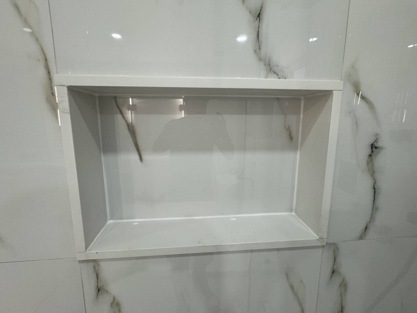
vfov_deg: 81.6
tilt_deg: -8.0
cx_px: 210
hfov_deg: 98.2
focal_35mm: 15
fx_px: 181
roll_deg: +0.1
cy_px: 146
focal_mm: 2.22
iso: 160
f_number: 2.2
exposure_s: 1/120
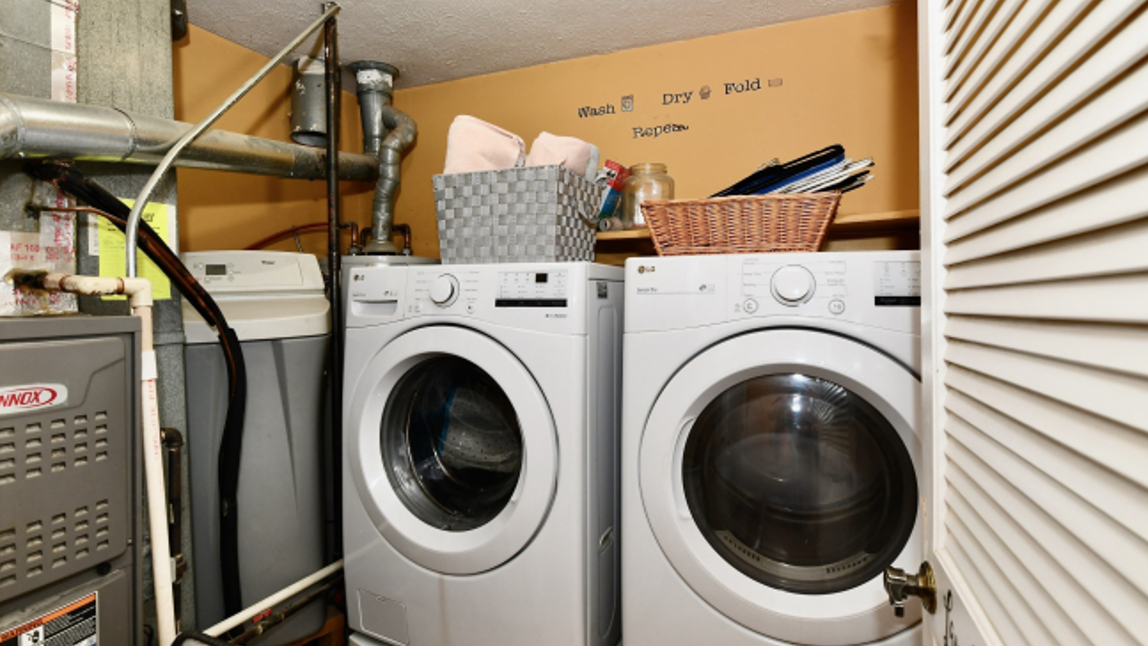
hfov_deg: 95.9
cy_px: 328
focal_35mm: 17
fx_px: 518
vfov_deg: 63.9
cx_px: 582
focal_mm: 14
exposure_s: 1/60
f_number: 6.3
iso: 640
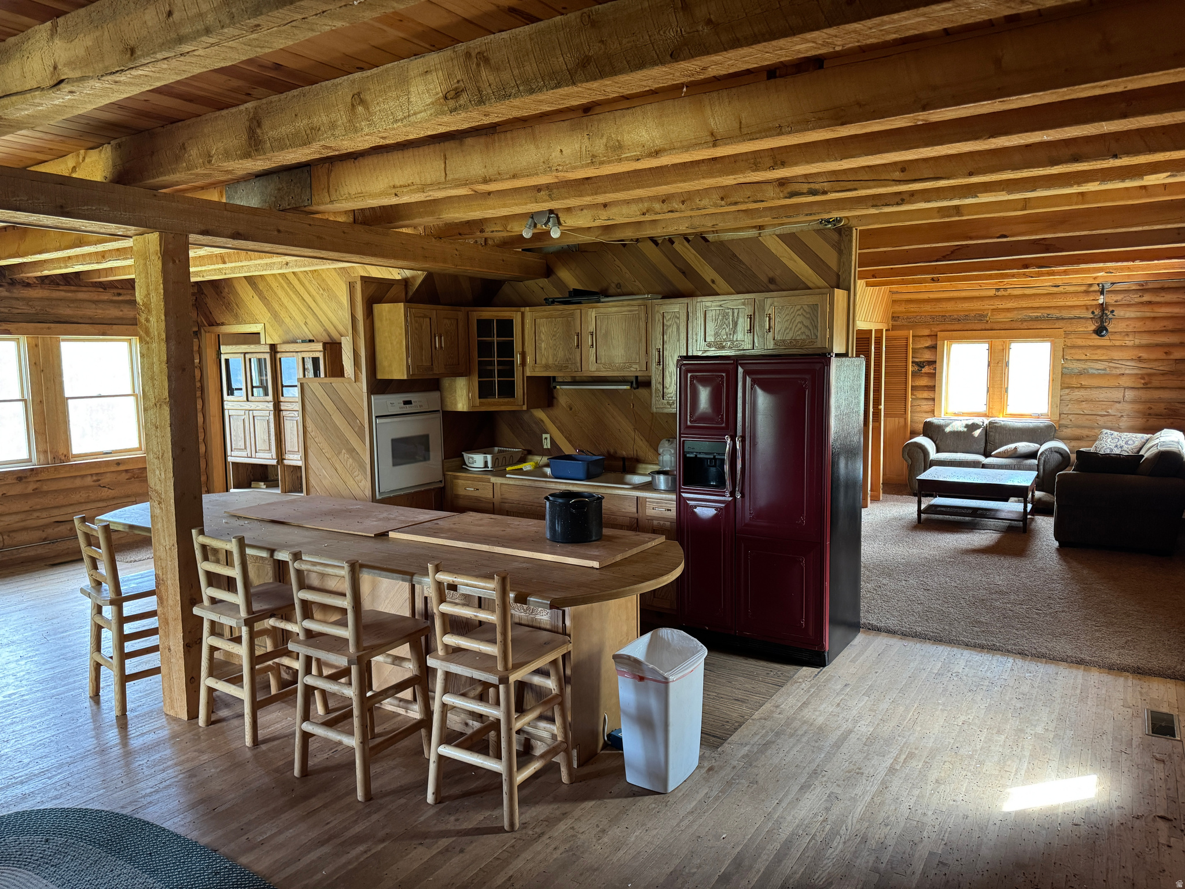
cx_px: 592
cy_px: 444
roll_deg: +0.8
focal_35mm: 24
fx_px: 822
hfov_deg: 71.6
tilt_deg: -6.3
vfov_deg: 56.8
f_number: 1.78
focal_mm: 6.76
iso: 400
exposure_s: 1/60
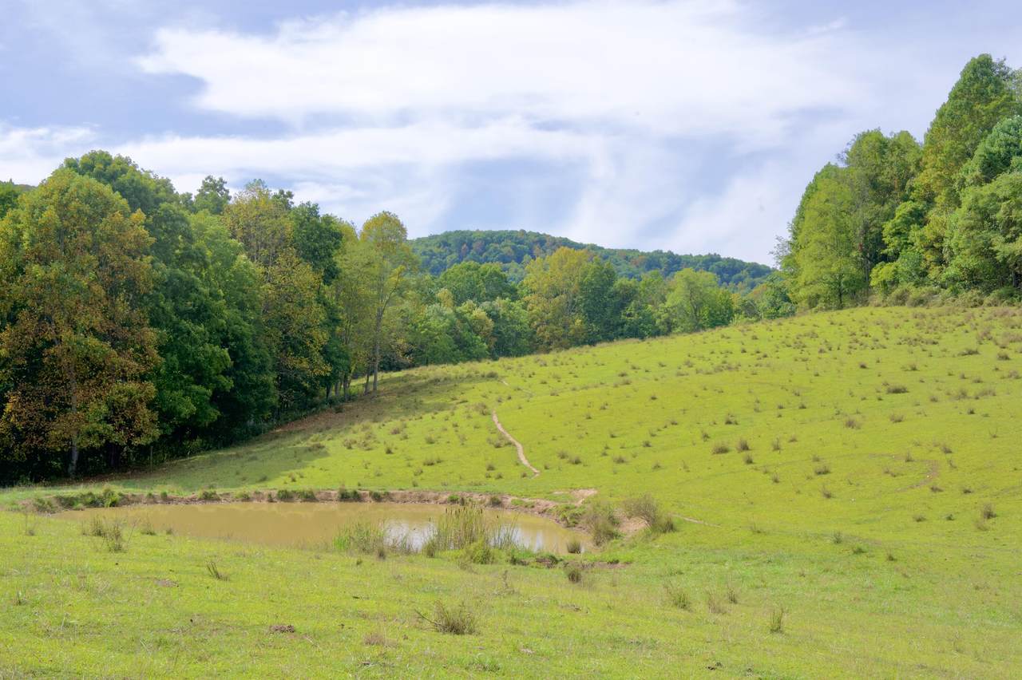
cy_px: 340
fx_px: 1419
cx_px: 511
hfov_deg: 39.6
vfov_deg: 27.0
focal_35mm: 50
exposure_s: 1/400
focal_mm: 50
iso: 800
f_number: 16
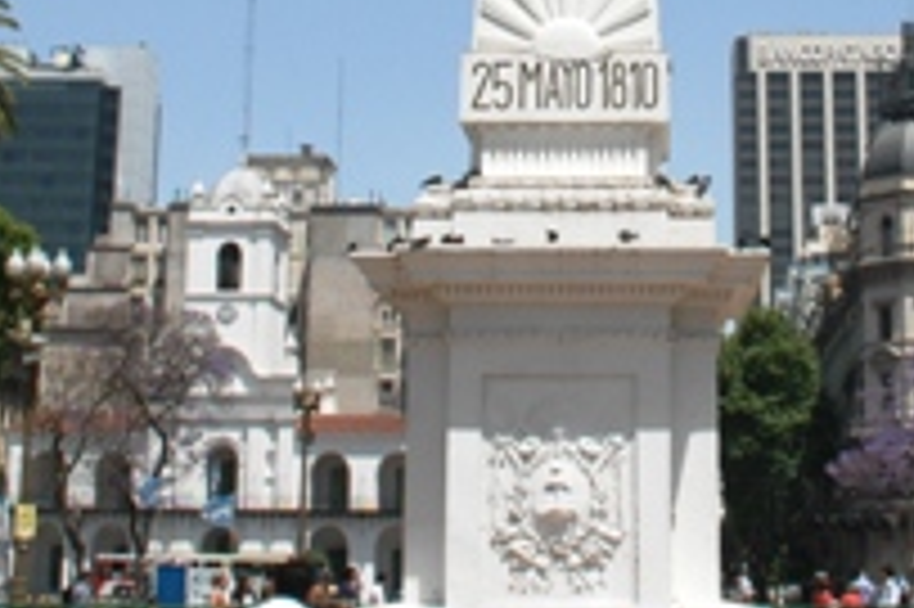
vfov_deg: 15.5
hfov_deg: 23.8
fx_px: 2156
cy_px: -95
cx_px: 653
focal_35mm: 85
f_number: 10
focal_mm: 18
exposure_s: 1/400
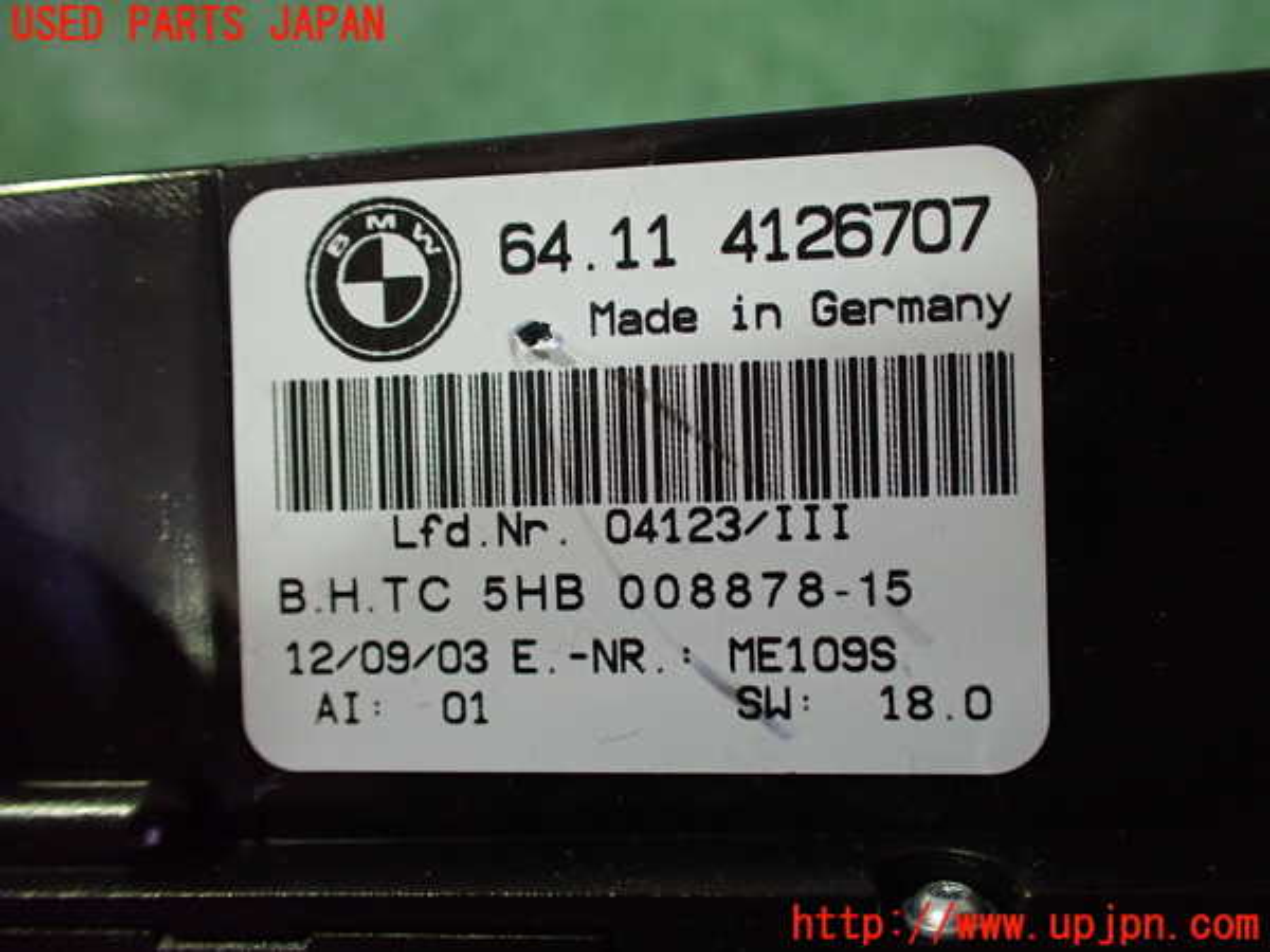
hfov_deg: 60.0
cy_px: 476
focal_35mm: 30
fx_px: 1101
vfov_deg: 46.8
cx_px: 635
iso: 800
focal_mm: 5.4
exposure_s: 1/50
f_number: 2.3
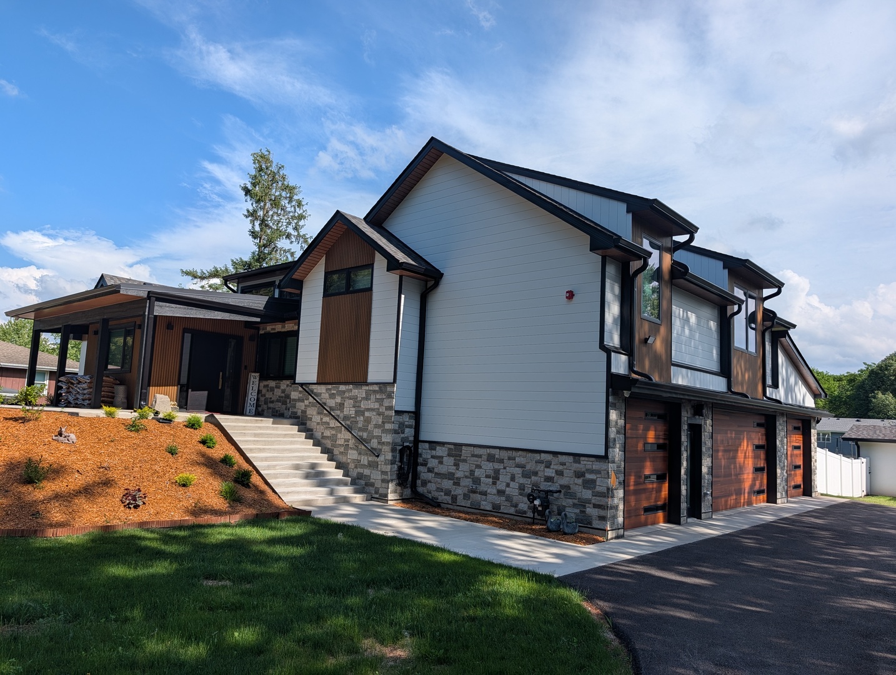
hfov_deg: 71.5
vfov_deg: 56.9
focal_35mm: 24
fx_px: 622
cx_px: 448
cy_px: 338
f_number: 1.68
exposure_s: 1/1272
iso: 21
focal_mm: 6.9
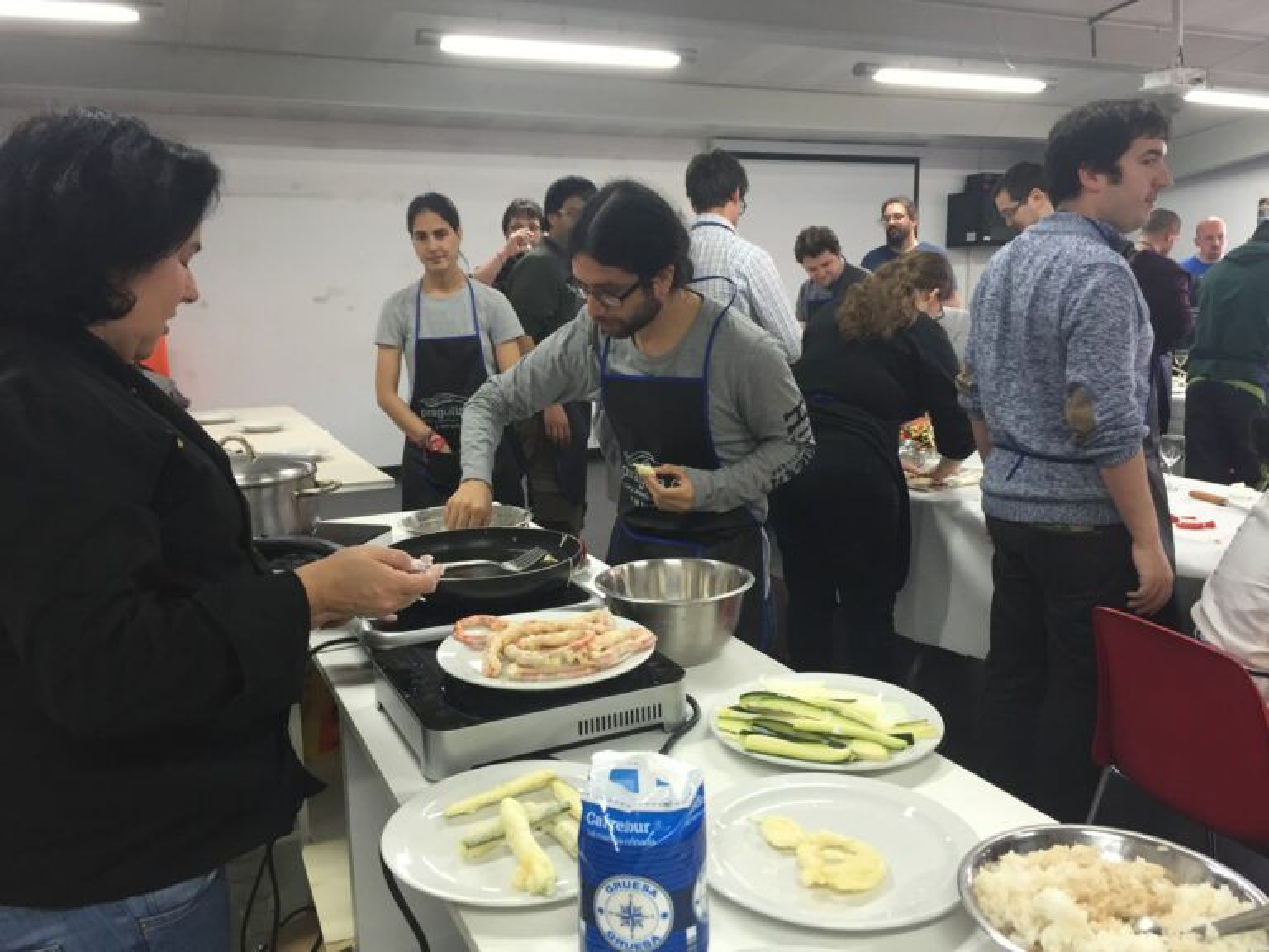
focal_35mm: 29
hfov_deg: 61.7
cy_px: 476
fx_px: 1063
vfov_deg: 48.2
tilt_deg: -10.3
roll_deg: +0.8
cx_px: 634
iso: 125
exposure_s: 1/33
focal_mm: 4.15
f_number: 2.2
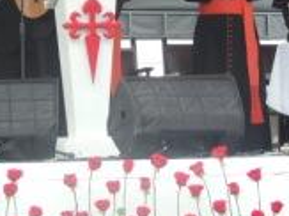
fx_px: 1377
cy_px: -58
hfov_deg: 11.9
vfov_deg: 8.9
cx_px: 20
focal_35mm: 165
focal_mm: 10.7
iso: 100
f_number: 3.7
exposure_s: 1/160
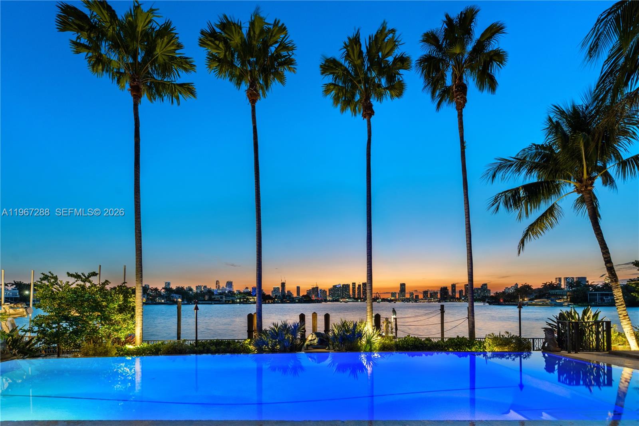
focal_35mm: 14
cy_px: 213
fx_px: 248
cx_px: 320
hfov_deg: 104.3
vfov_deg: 81.2
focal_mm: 14
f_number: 8
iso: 500
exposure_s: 1/4
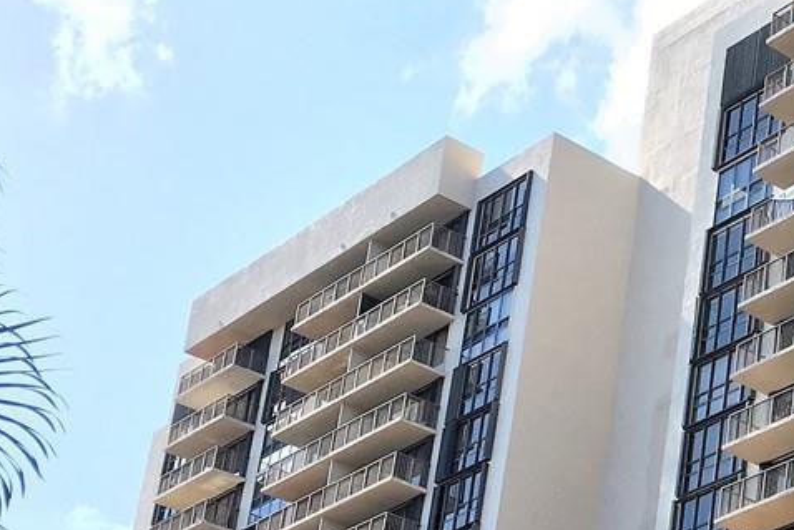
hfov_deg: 18.4
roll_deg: -1.9
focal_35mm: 101
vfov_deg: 13.2
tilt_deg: +20.2
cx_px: 1110
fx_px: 2228
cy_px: 658
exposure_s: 1/538
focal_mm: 4.15
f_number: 2.2
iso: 25
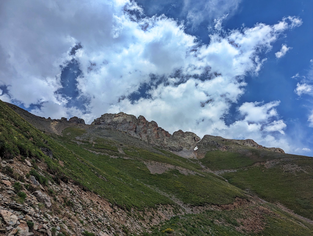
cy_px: 118
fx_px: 217
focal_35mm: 24
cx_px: 156
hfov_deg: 71.5
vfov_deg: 56.9
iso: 51
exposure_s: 1/4525
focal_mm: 6.81
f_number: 1.85
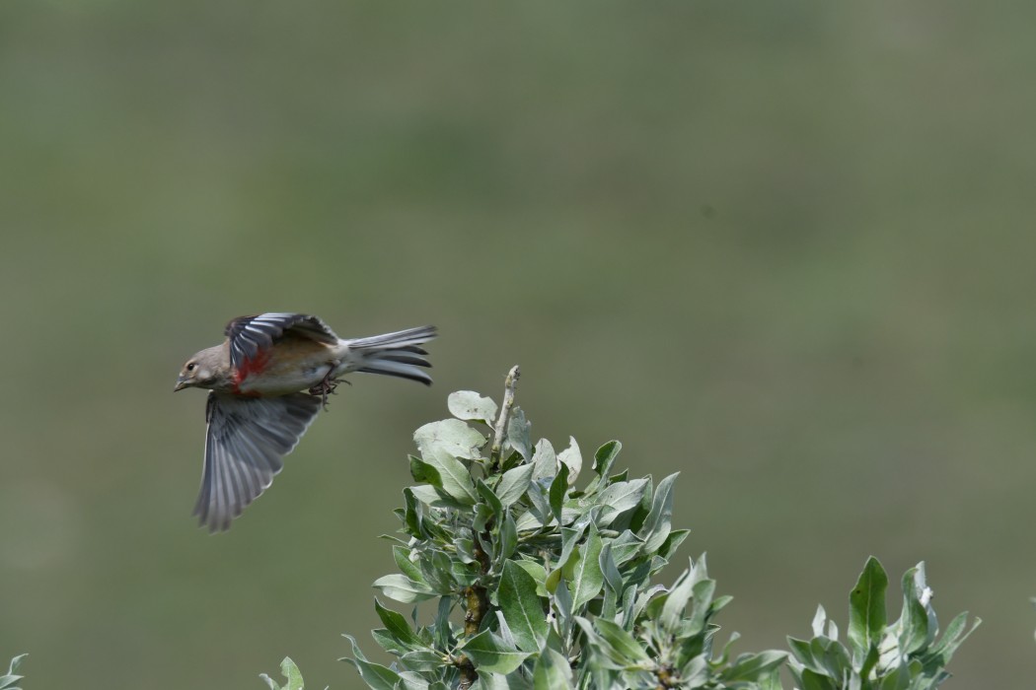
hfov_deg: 2.3
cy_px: 345
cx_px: 518
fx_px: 25898
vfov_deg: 1.5
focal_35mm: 900
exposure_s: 1/1250
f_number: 9
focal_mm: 600
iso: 320
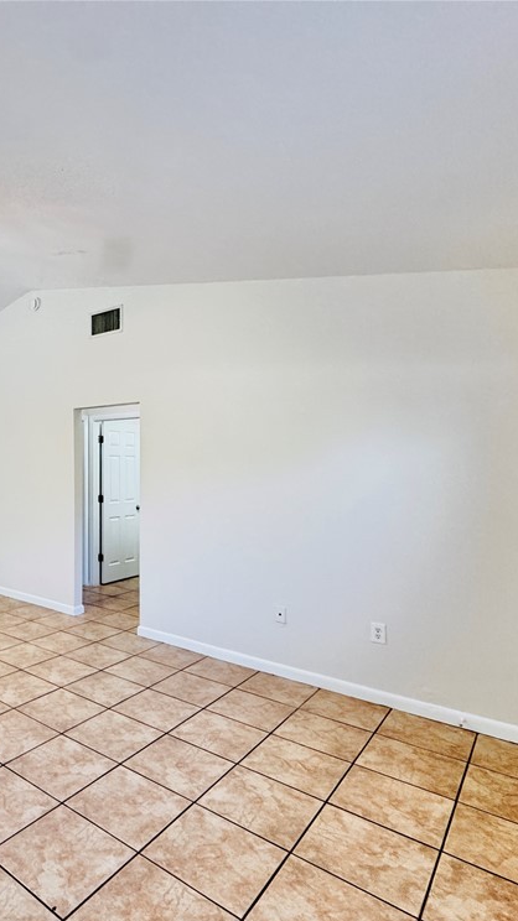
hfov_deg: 48.6
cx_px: 64
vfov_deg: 83.8
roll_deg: -0.1
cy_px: 474
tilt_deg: -2.5
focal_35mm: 21
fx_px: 513
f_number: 2.2
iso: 320
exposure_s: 1/120
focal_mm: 2.22
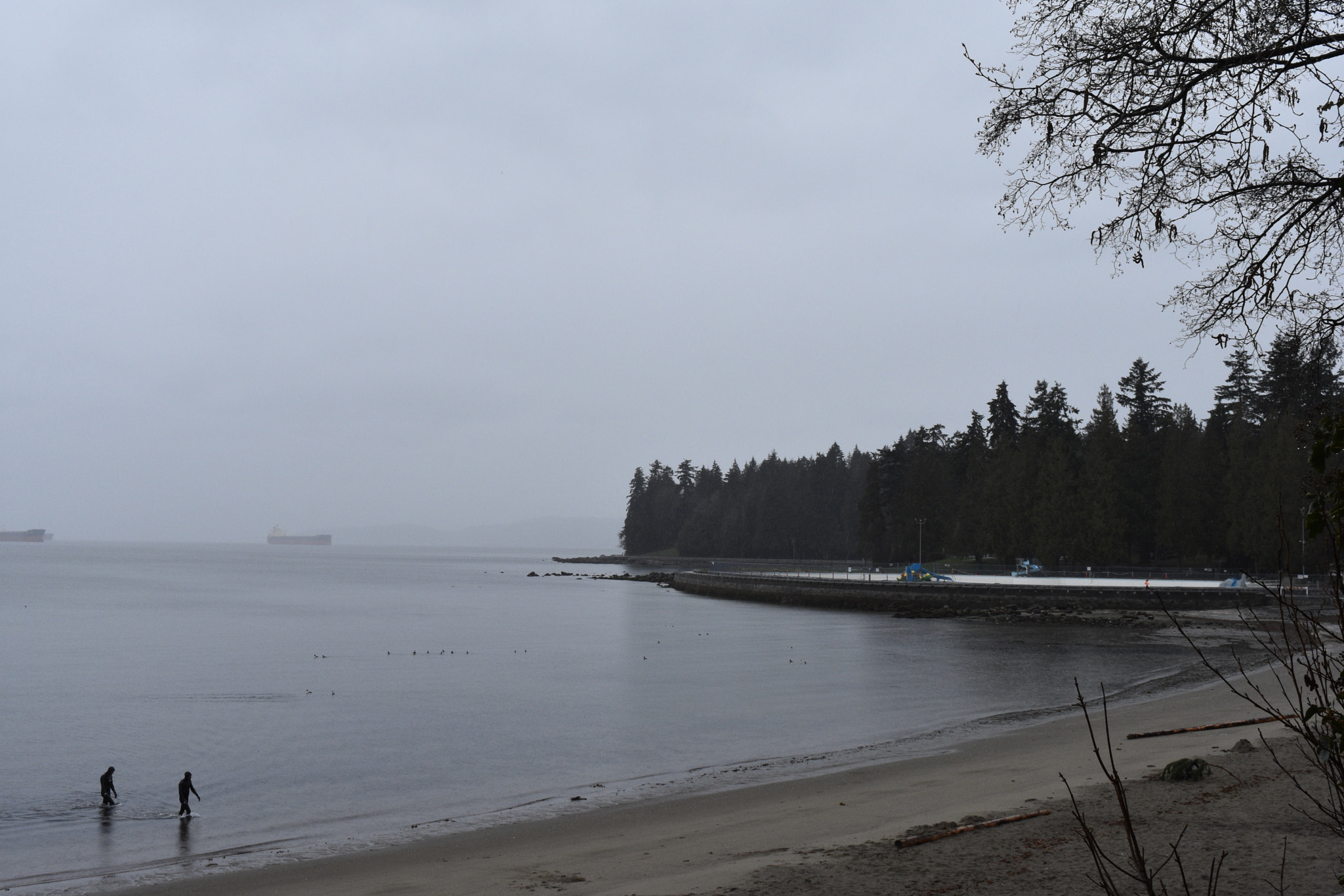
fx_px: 1456
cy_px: 448
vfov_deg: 34.2
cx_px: 672
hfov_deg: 49.6
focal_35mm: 39
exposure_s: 1/400
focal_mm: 26
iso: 800
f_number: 10
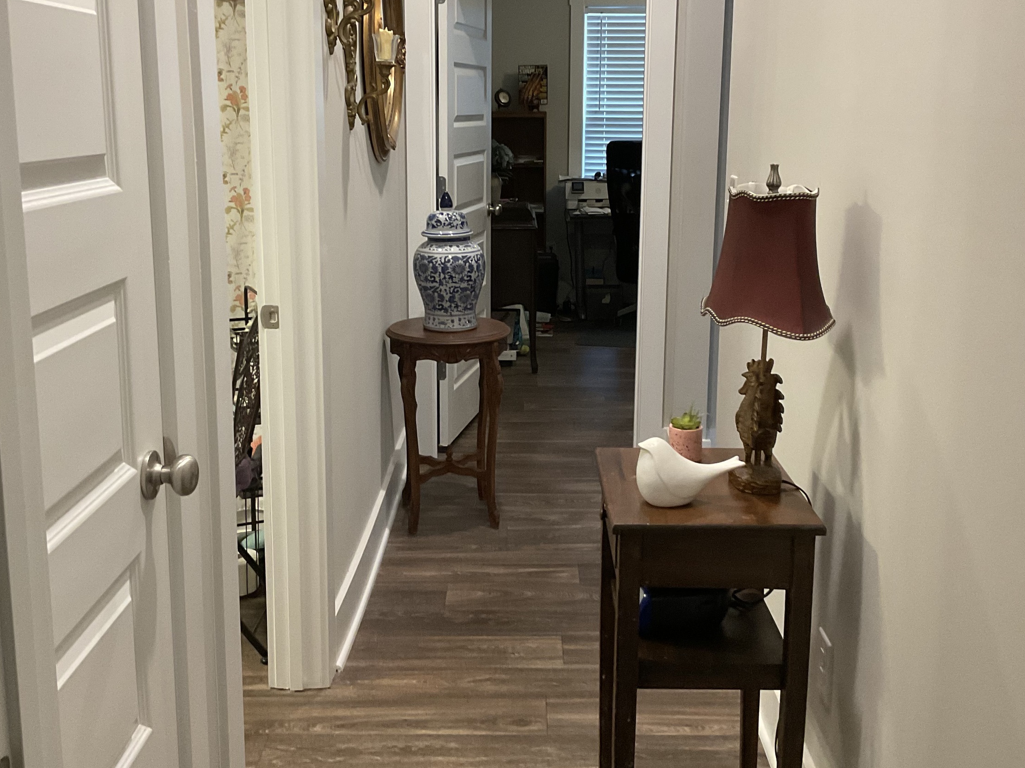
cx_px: 518
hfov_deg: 46.8
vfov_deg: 35.9
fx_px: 1184
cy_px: 323
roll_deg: -1.4
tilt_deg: -8.0
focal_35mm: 40
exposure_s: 1/60
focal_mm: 3
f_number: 1.8
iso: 160
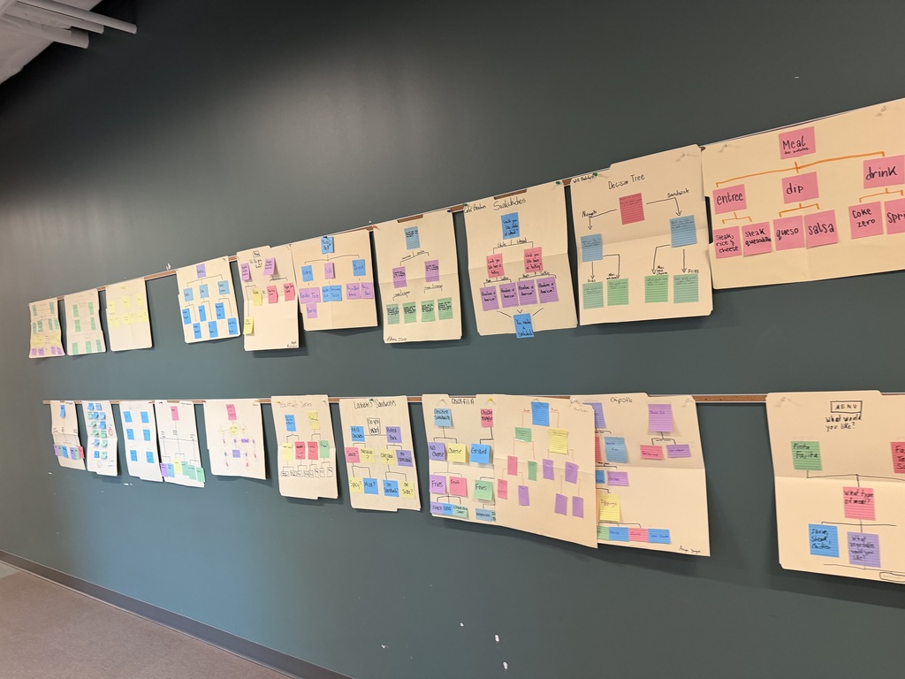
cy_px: 340
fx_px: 627
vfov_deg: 56.8
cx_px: 452
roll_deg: +6.1
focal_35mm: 24
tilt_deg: -2.3
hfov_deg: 71.6
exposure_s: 1/60
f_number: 1.78
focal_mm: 6.76
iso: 200
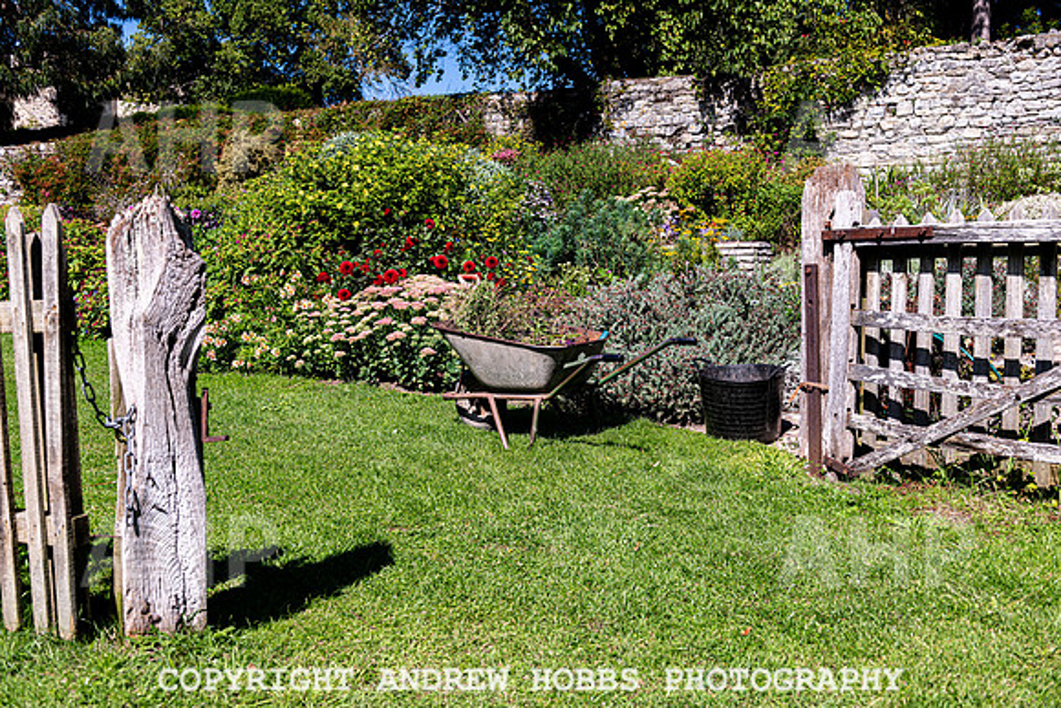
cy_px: 354
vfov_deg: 37.9
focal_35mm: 35
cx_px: 530
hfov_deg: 54.4
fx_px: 1032
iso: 64
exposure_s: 1/320
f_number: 5.6
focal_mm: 35
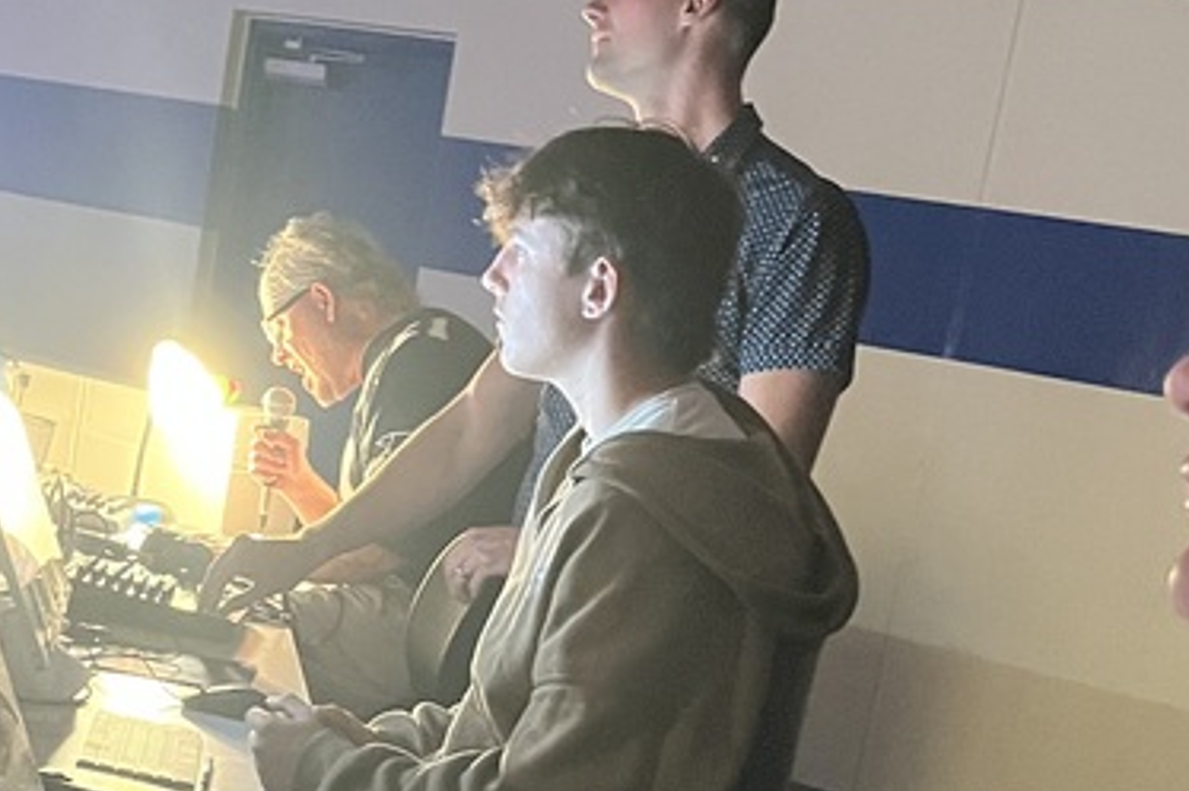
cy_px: 781
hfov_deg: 27.3
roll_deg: -10.3
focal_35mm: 74
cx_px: 483
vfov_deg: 18.0
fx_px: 2443
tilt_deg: -10.5
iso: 800
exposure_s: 1/30
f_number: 1.6
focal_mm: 5.1
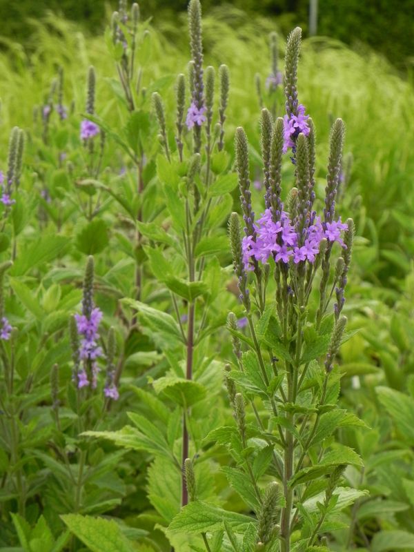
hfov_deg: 14.1
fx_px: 1674
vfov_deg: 18.7
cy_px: 276
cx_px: 207
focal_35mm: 105
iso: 160
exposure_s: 1/320
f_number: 4.5
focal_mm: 18.8
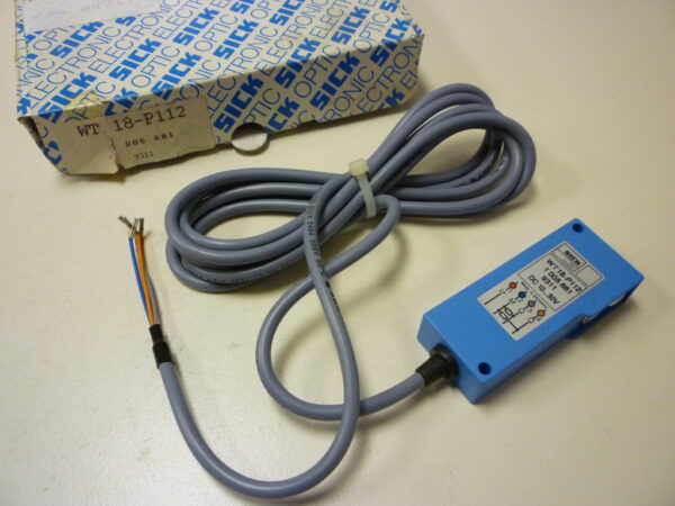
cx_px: 338
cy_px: 253
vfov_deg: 48.2
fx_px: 565
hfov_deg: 61.7
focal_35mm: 29
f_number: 3.3
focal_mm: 5.2
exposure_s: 1/30
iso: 400
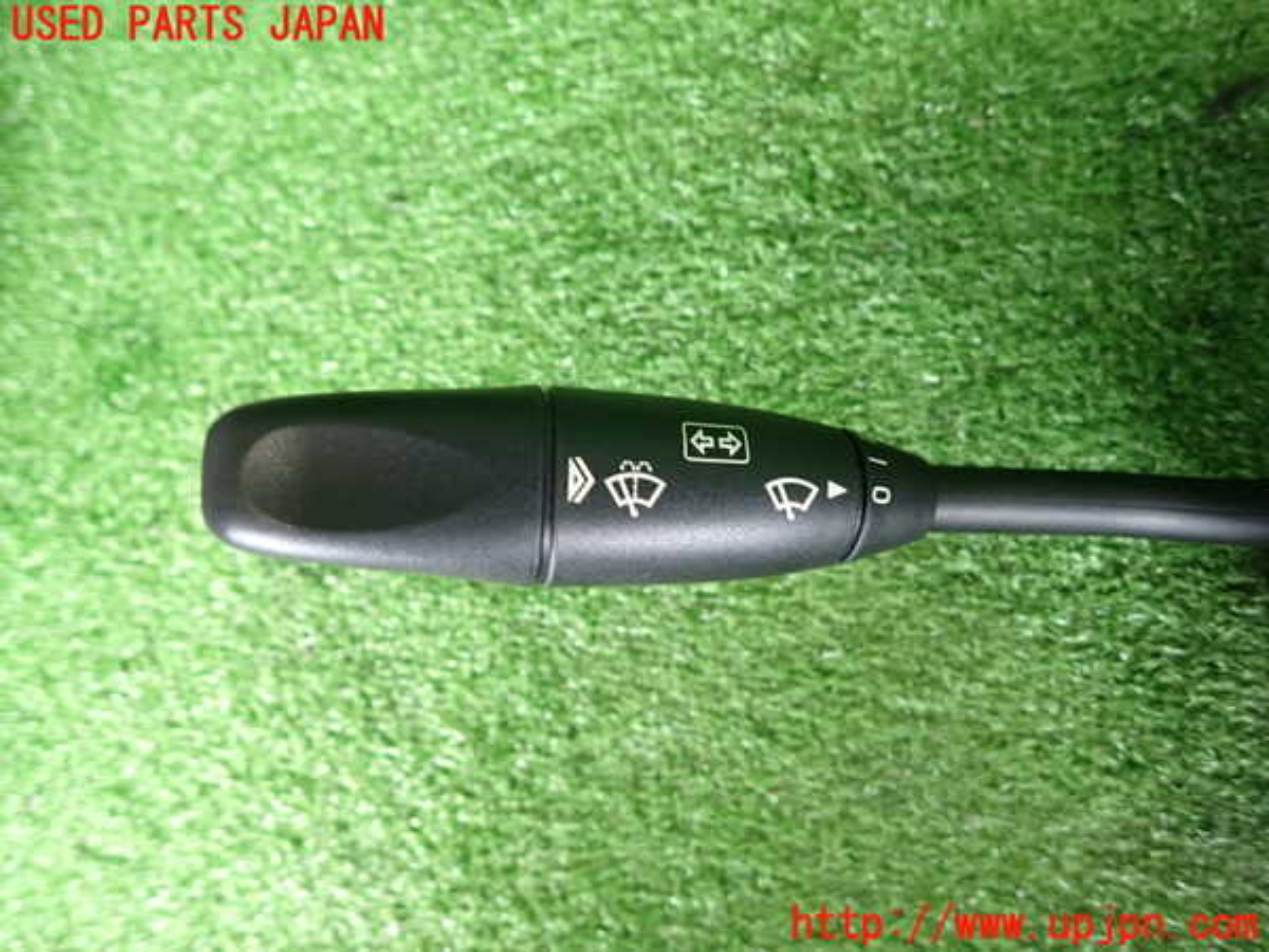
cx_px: 634
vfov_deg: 54.9
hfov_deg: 69.4
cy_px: 476
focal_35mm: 25
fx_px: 916
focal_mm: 4.5
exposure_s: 1/30
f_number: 2
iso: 250
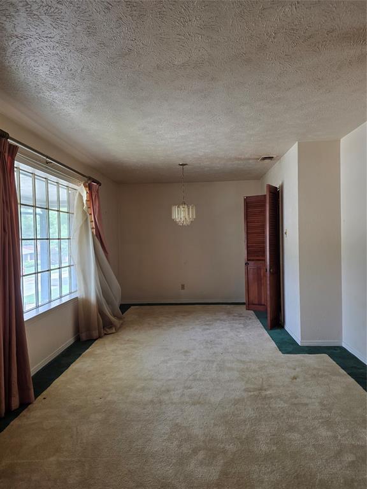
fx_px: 325
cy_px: 244
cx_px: 184
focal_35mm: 23
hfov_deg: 58.9
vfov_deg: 73.9
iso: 125
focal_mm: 6.25
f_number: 1.7
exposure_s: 1/180
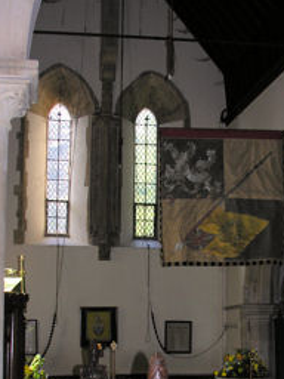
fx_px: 788
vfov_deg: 26.7
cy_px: 278
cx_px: 146
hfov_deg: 20.4
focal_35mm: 72
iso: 82
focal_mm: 10.2
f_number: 2.9
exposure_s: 1/60.1
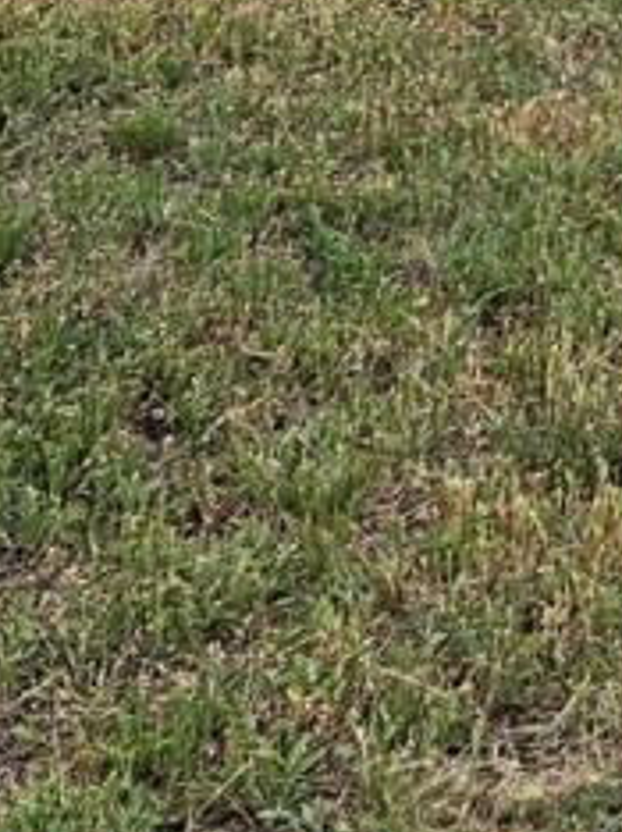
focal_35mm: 151
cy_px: -252
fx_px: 3624
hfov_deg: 8.7
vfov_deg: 12.7
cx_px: 1585
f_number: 1.8
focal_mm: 5.4
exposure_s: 1/1957
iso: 25
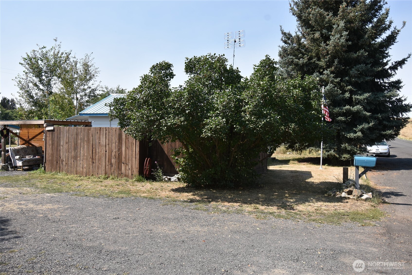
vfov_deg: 43.7
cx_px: 206
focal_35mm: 30
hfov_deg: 61.9
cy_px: 138
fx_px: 344
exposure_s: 1/250
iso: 100
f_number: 7.1
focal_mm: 20
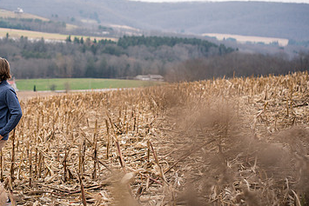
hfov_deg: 14.7
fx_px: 1194
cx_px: 89
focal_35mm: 139
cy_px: 82
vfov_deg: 9.9
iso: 320
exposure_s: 1/500
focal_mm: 85
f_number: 3.5
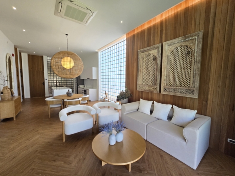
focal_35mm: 13
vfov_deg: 89.9
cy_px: 88
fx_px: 88
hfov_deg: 106.2
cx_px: 118
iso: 200
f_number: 2.2
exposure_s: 1/359
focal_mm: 2.2
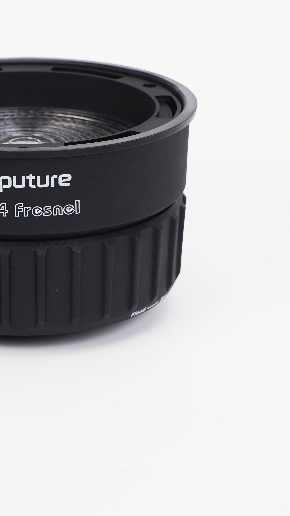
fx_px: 1518
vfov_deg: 19.2
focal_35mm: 111
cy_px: 186
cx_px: 45
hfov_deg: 10.9
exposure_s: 1/125
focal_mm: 54
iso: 100
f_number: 8
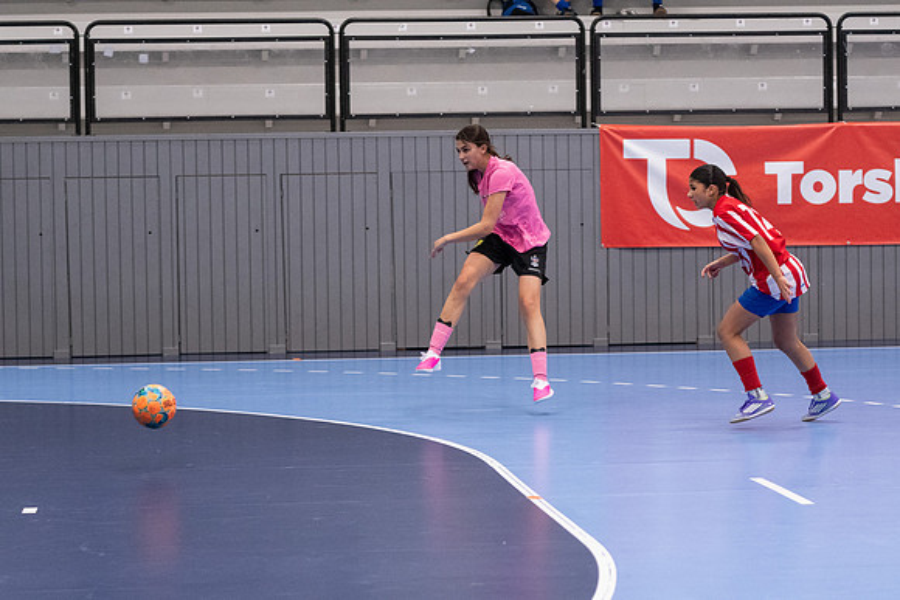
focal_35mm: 107
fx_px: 2676
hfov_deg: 19.1
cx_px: 450
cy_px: 300
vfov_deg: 12.8
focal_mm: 70
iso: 4000
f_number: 3.2
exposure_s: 1/640
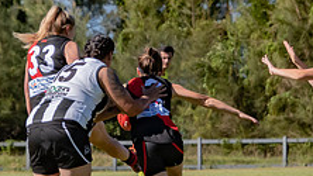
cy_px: 107
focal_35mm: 515
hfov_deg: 4.2
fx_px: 4275
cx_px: 75
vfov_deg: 2.4
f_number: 6.3
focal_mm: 100
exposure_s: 1/3200
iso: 800
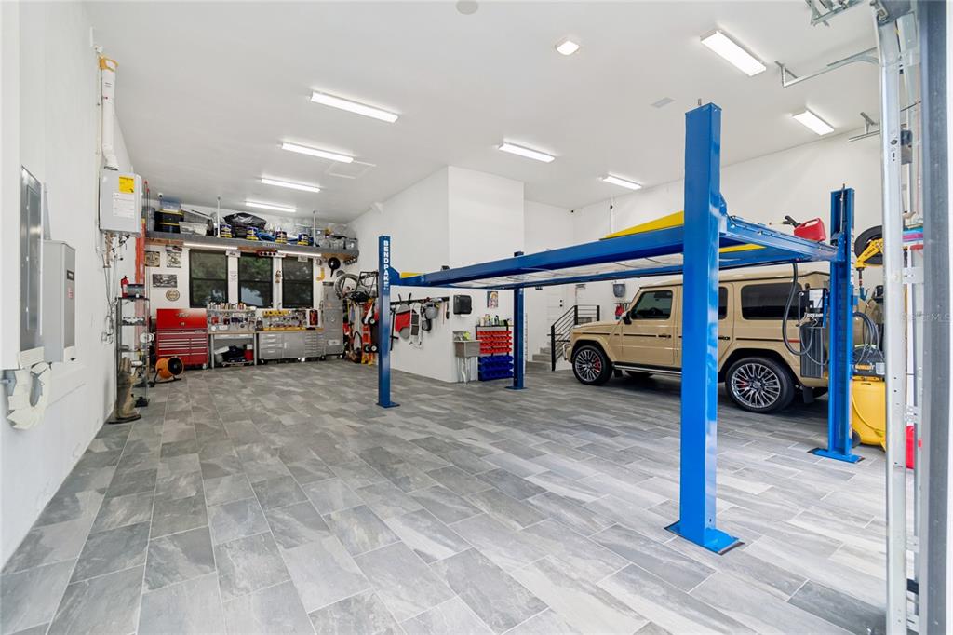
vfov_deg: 77.3
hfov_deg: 100.4
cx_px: 476
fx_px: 397
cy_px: 318
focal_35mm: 15
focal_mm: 10
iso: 100
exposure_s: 1/20
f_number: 7.1
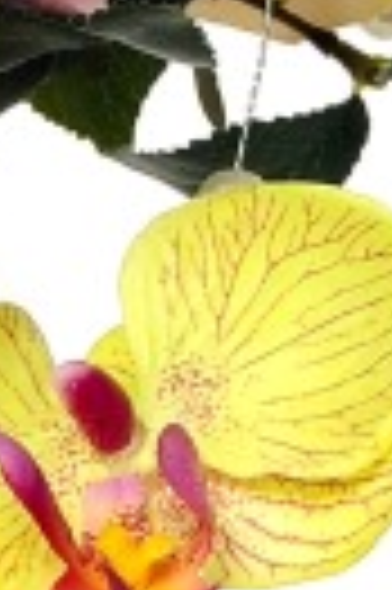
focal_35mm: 391
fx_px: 6403
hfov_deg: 3.5
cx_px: -471
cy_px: 176
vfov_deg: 5.3
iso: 200
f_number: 13
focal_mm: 50
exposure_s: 1/160
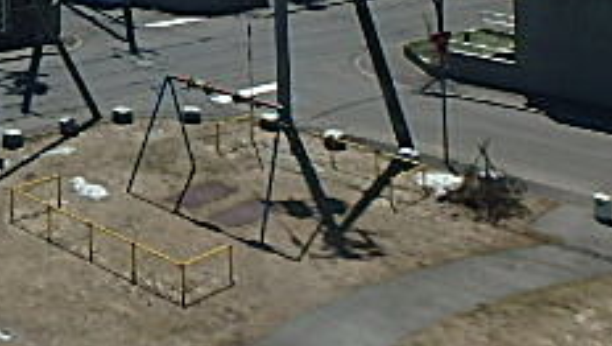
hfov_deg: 28.0
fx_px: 1023
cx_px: -169
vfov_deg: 16.6
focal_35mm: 63
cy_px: -243
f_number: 6
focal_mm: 3.7
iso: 125
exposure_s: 1/640
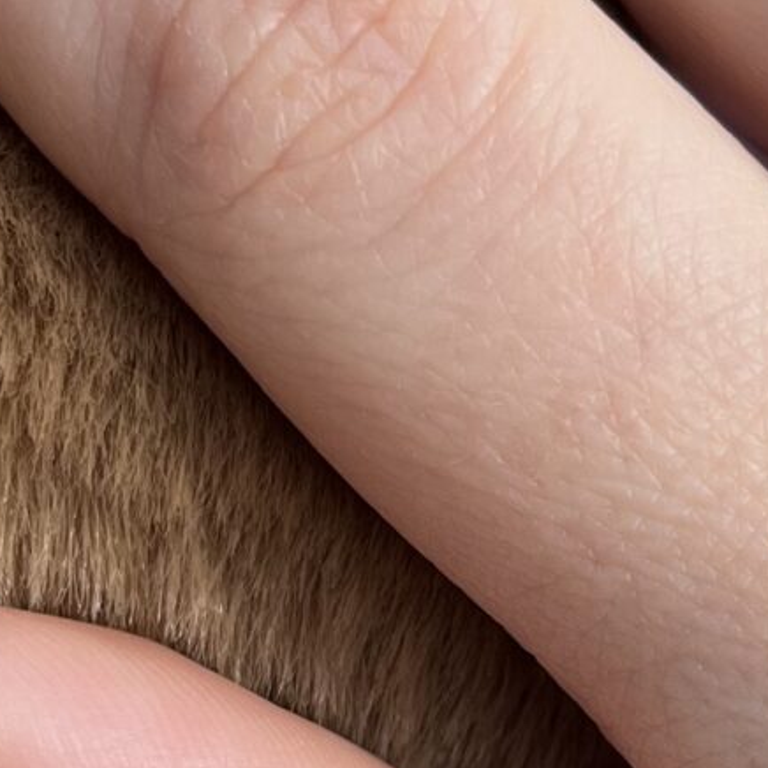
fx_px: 3389
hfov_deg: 12.8
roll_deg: +2.4
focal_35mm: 135
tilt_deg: -40.6
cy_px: 645
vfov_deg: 12.9
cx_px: 763
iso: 50
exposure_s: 1/1441
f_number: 1.6
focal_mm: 5.1
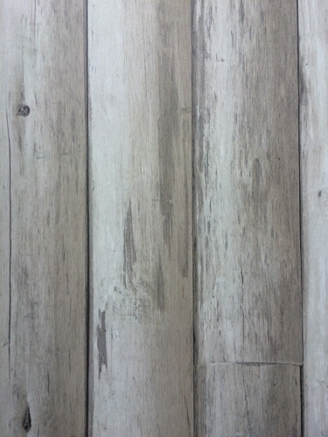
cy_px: 218
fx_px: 366
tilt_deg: -66.3
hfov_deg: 48.2
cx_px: 164
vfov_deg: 61.7
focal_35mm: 29
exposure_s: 1/33
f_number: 2.2
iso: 125
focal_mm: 4.15
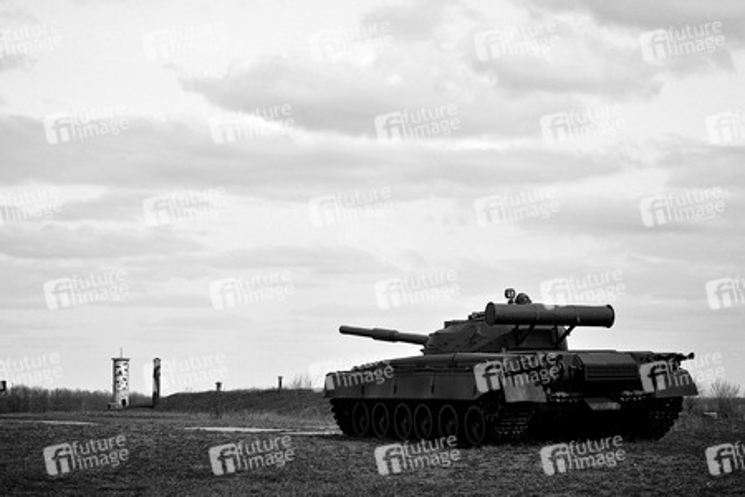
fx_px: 1552
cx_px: 372
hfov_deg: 27.0
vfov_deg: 18.2
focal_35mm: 75
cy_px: 248
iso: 200
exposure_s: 1/320
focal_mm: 50
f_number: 9
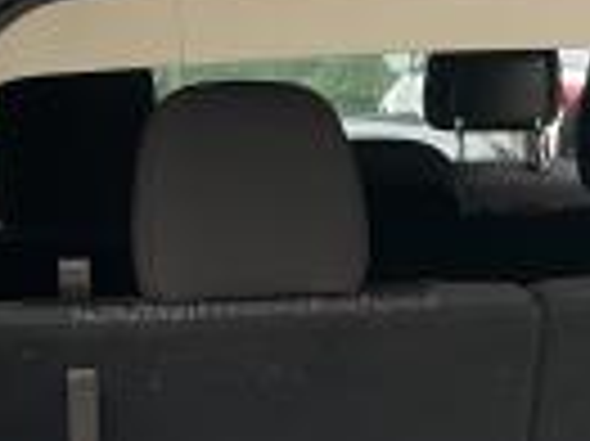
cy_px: 495
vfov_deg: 14.4
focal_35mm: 100
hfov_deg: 19.5
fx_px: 1703
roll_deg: +1.4
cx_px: 437
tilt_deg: -15.1
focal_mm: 4.2
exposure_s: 1/60
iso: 200
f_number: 1.6
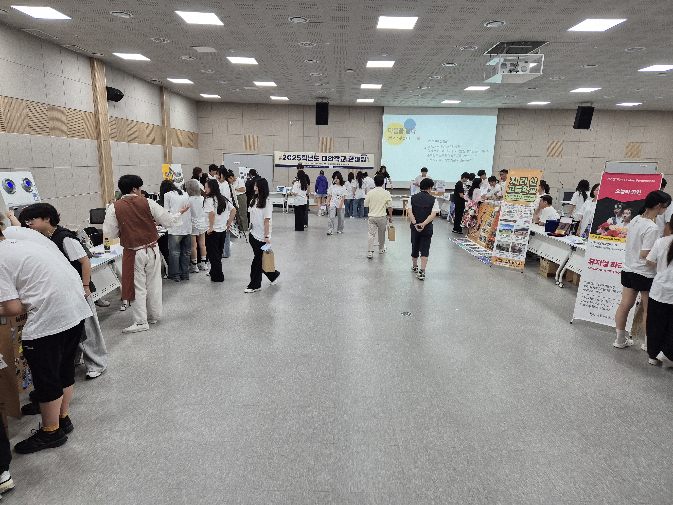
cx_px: 336
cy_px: 252
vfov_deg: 58.9
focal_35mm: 23
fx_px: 447
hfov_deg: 73.9
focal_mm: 5.4
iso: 100
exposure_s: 1/120
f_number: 1.8
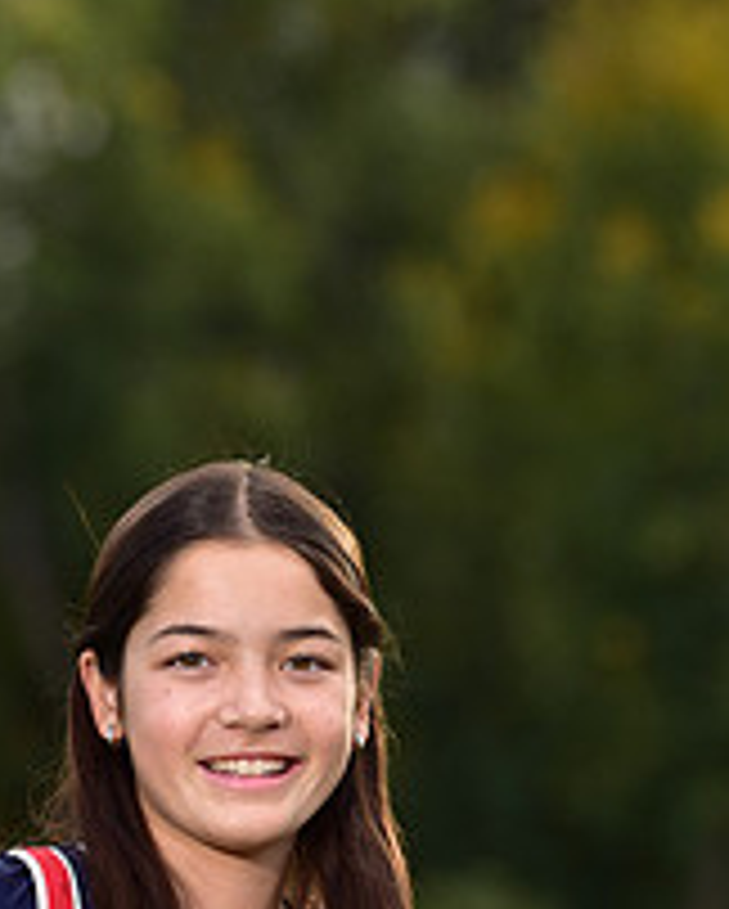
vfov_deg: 4.6
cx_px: 178
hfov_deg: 3.7
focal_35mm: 417
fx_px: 11229
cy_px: 1148
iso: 160
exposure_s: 1/250
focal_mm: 155
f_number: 4.5
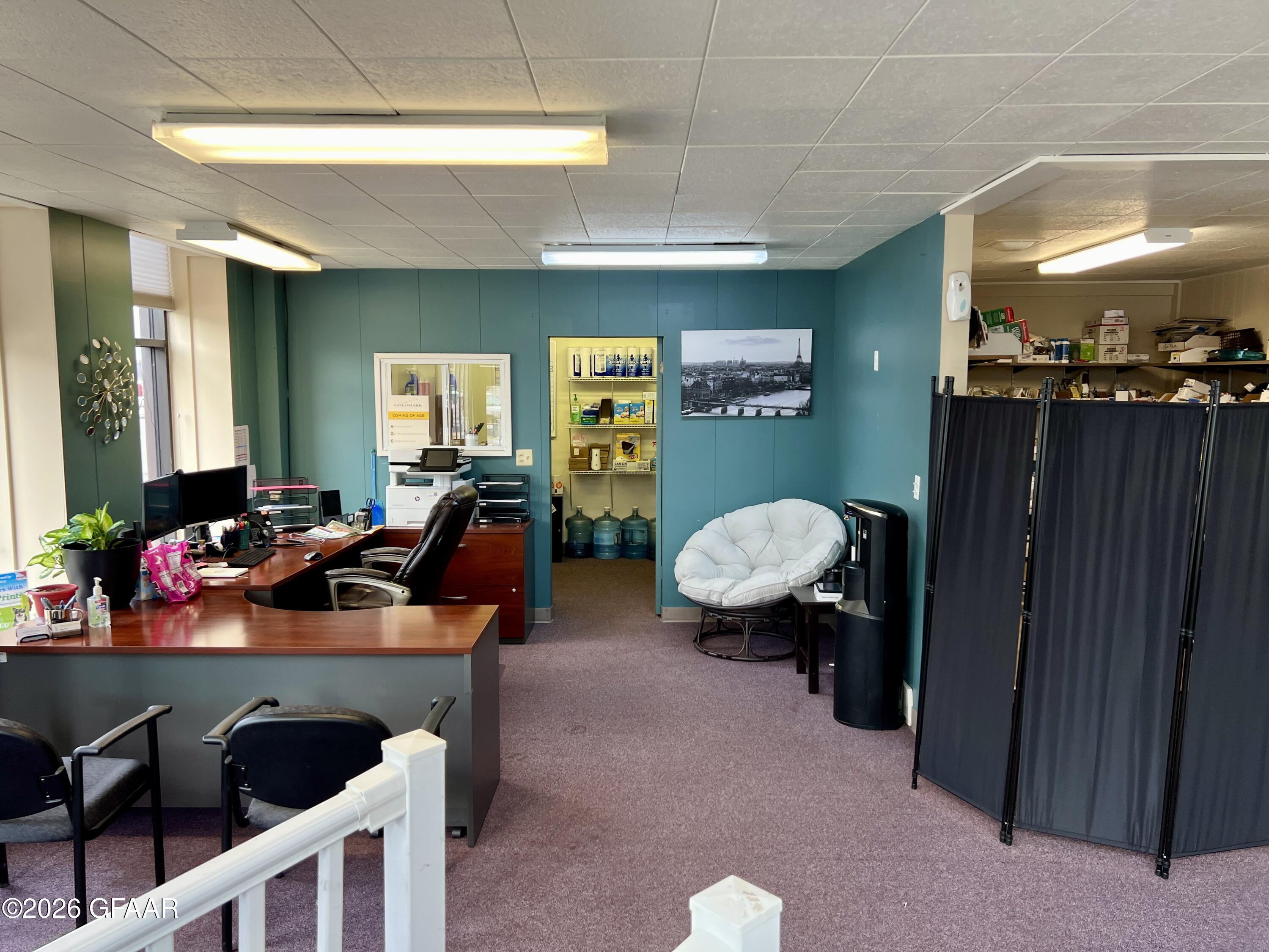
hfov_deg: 67.3
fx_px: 953
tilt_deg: -5.3
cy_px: 476
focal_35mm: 26
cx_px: 634
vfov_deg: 53.1
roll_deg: +0.1
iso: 80
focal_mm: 5.7
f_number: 1.5
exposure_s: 1/120
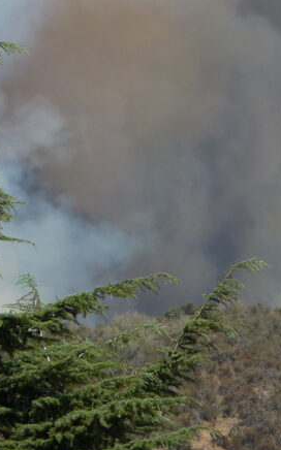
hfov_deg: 2.3
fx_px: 6981
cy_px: 198
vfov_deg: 3.7
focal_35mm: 569
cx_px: 418
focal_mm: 42.6
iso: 80
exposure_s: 1/500
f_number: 4.7
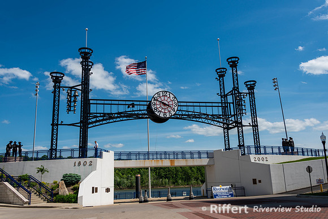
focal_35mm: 33
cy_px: 110
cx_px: 164
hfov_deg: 57.8
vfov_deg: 40.5
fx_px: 297
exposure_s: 1/400
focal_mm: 32
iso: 100
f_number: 9
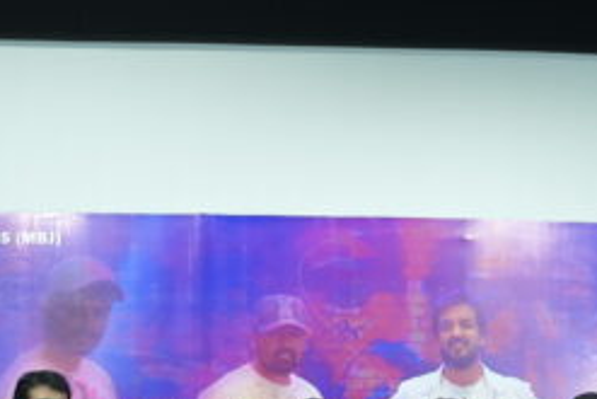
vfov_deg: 19.0
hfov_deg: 29.5
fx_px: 1128
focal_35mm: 68
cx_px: 372
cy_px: 474
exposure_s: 1/200
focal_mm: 28
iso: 640
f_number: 2
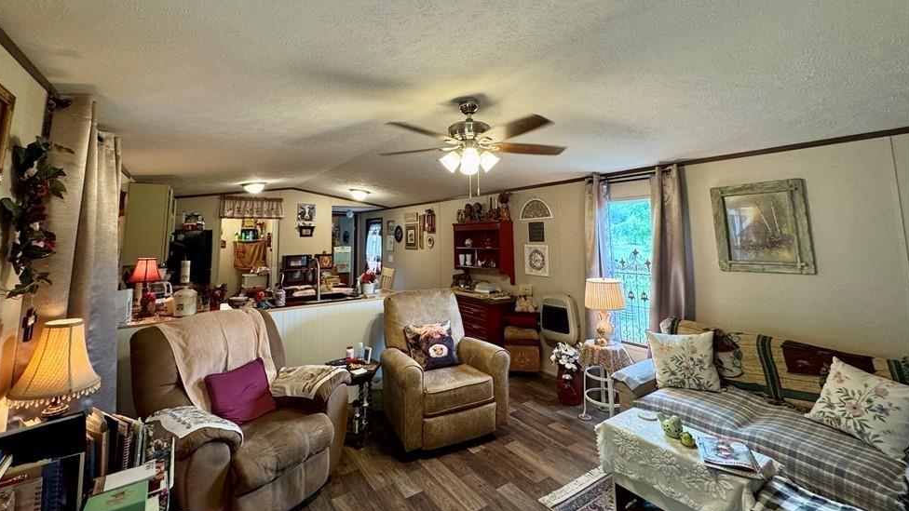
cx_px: 436
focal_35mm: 16
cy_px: 194
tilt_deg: +5.7
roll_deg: -0.1
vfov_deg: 66.1
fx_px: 386
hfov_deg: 99.3
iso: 250
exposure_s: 1/60
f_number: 2.2
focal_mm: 2.22
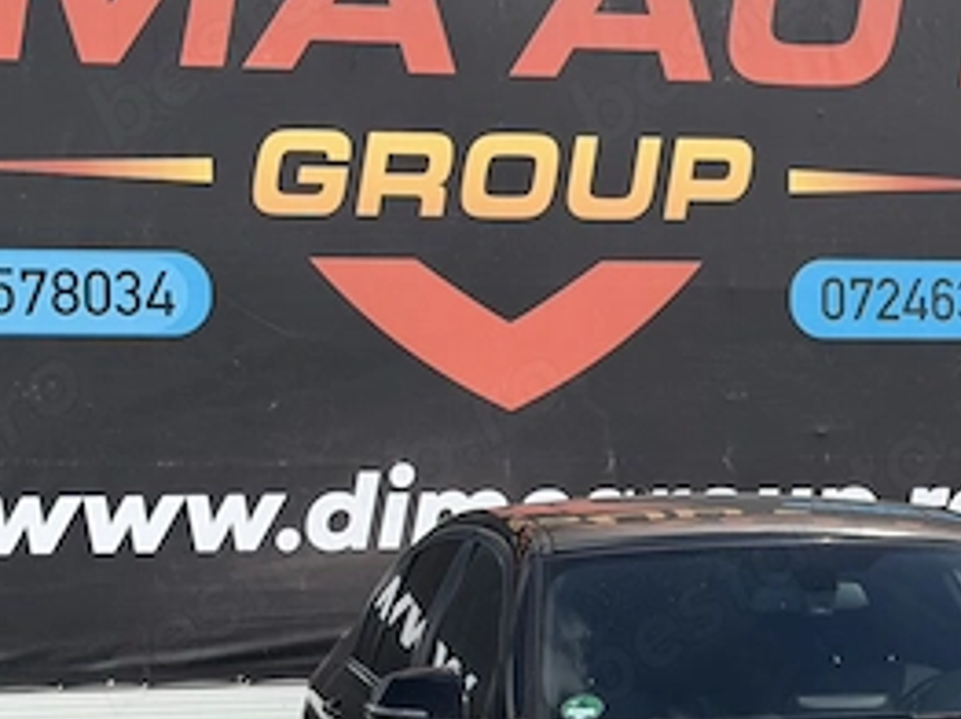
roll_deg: +0.6
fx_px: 3051
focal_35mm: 110
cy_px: 576
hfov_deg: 17.9
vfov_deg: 13.4
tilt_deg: -1.4
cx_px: 609
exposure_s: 1/5587
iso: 64
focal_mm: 6.76
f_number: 1.78
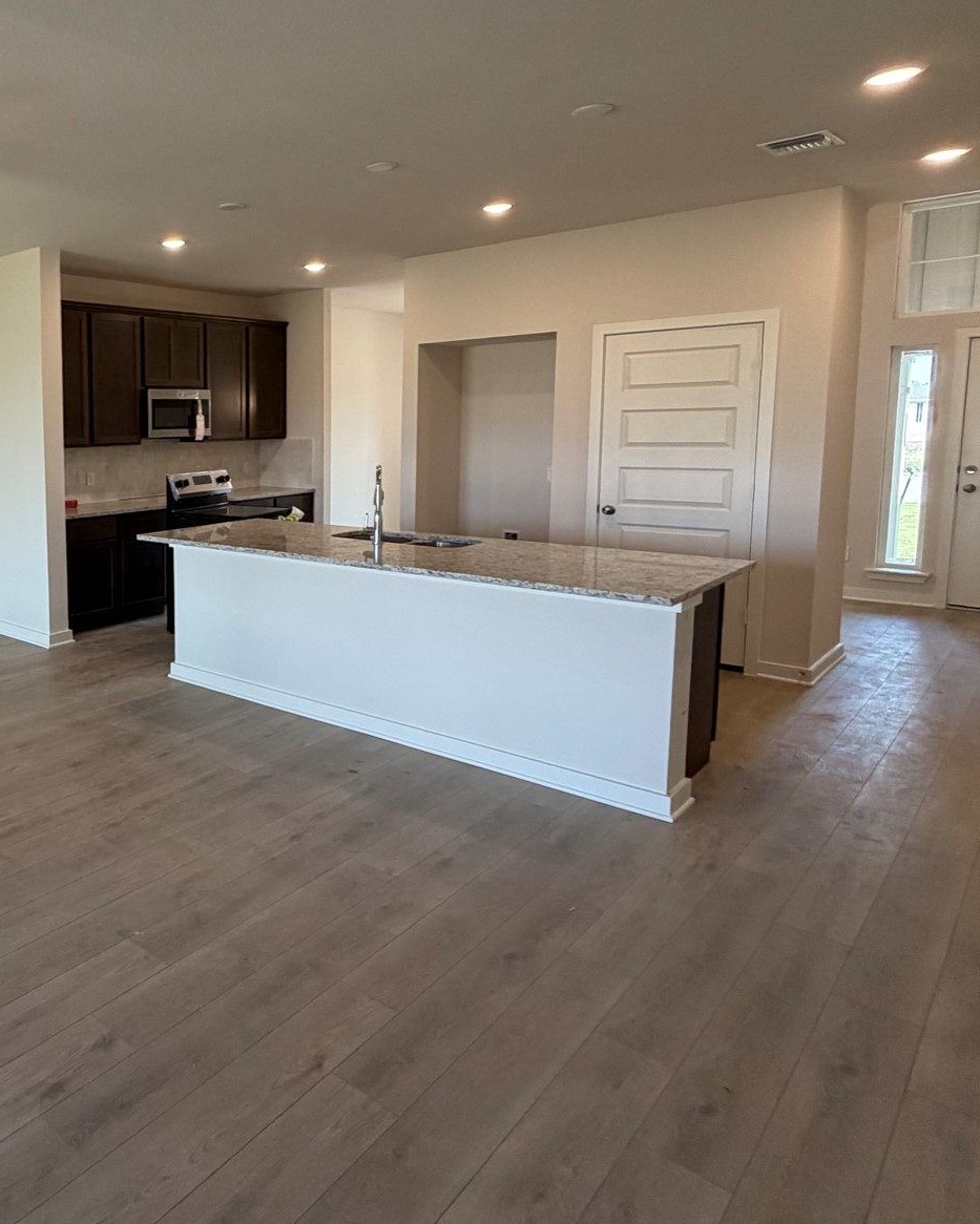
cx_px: 81
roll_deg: +1.6
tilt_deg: -6.4
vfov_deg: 69.8
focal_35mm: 24
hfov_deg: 51.3
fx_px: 870
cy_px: 514
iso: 200
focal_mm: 2.22
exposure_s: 1/121
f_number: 2.2
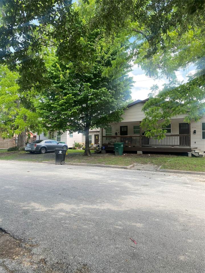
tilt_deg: +3.0
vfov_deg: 67.3
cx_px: 102
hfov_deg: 53.1
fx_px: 205
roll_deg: +0.6
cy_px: 136
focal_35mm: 26
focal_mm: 4.25
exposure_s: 1/326
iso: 32
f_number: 1.8
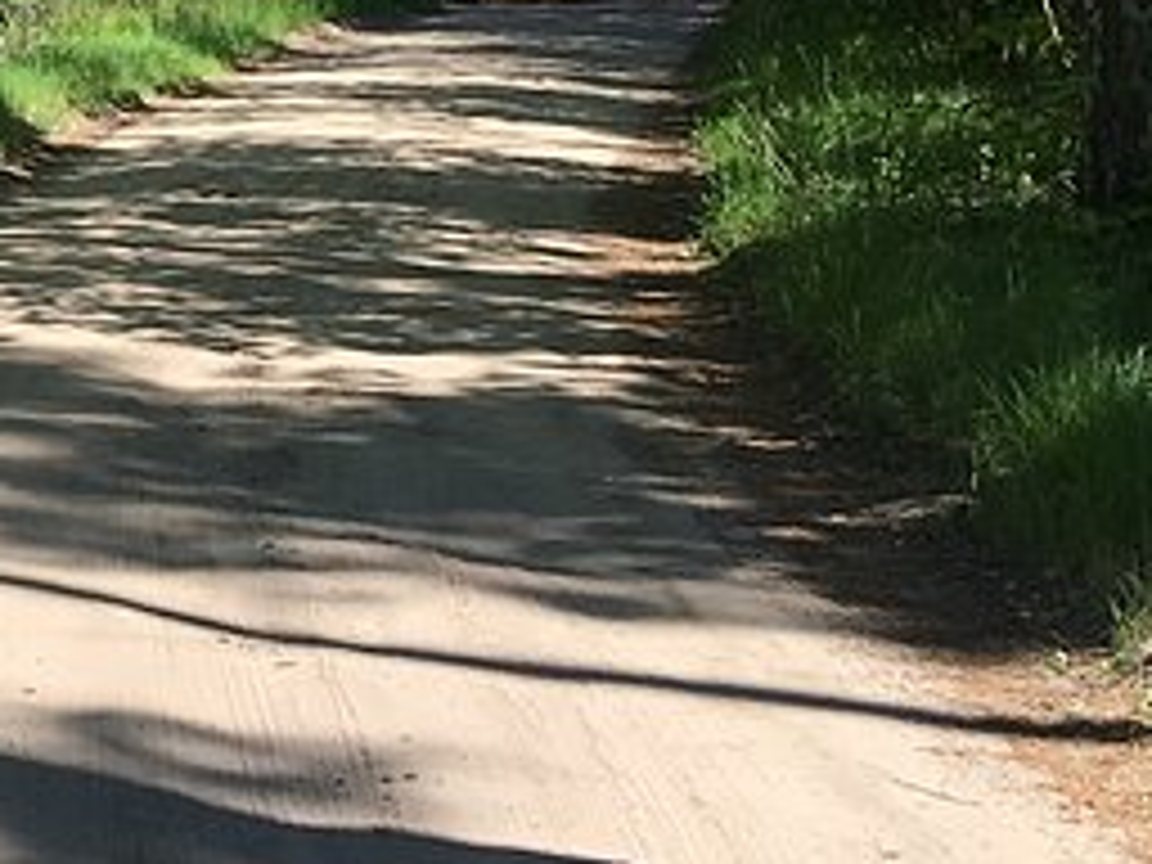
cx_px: -603
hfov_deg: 17.3
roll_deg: -0.6
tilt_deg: -0.5
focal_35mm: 102
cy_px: -133
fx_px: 3394
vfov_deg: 14.1
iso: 25
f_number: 2.2
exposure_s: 1/557
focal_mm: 4.15
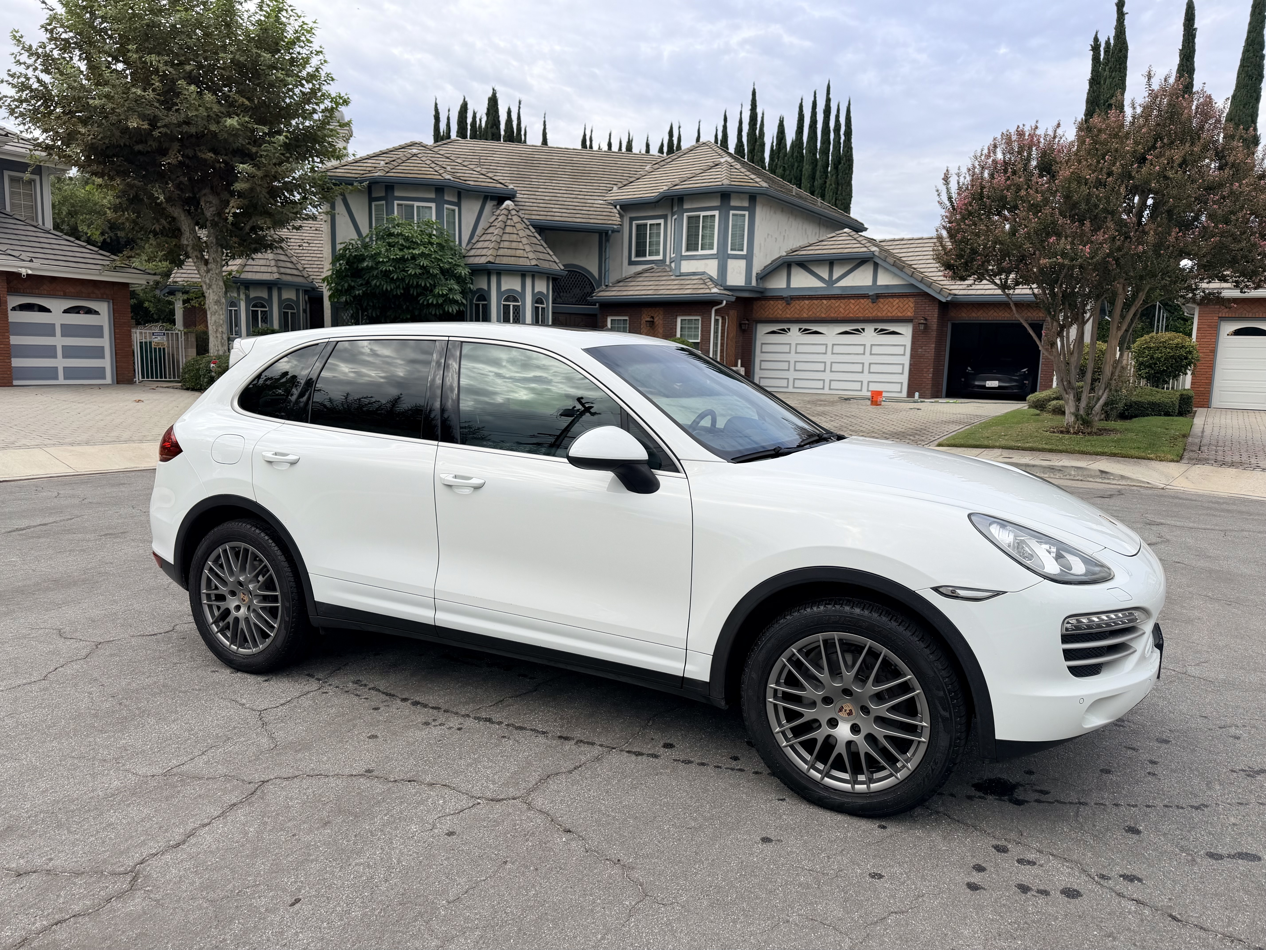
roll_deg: -2.1
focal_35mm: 24
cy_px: 475
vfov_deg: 56.8
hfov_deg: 71.6
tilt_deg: -8.5
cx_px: 633
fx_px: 878
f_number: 1.78
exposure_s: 1/1385
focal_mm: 6.76
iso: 80
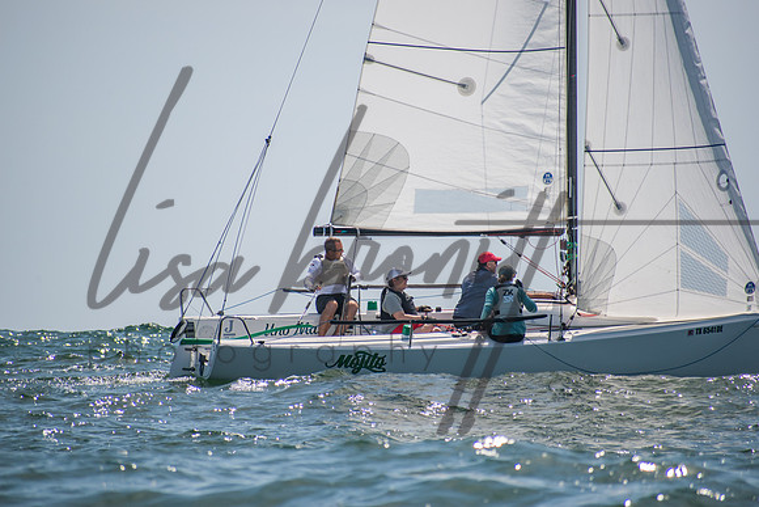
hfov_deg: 4.9
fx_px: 8857
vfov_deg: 3.3
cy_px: 254
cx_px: 380
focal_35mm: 420
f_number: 6.3
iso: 200
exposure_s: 1/1000
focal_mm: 280
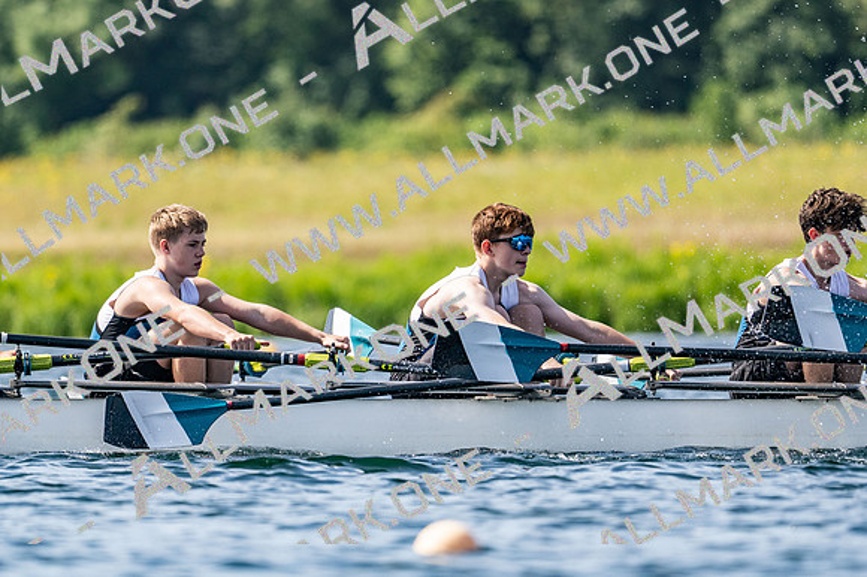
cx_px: 434
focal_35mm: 600
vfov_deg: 2.3
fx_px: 14441
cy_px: 288
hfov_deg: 3.4
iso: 250
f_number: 4.5
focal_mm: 400
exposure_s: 1/2500
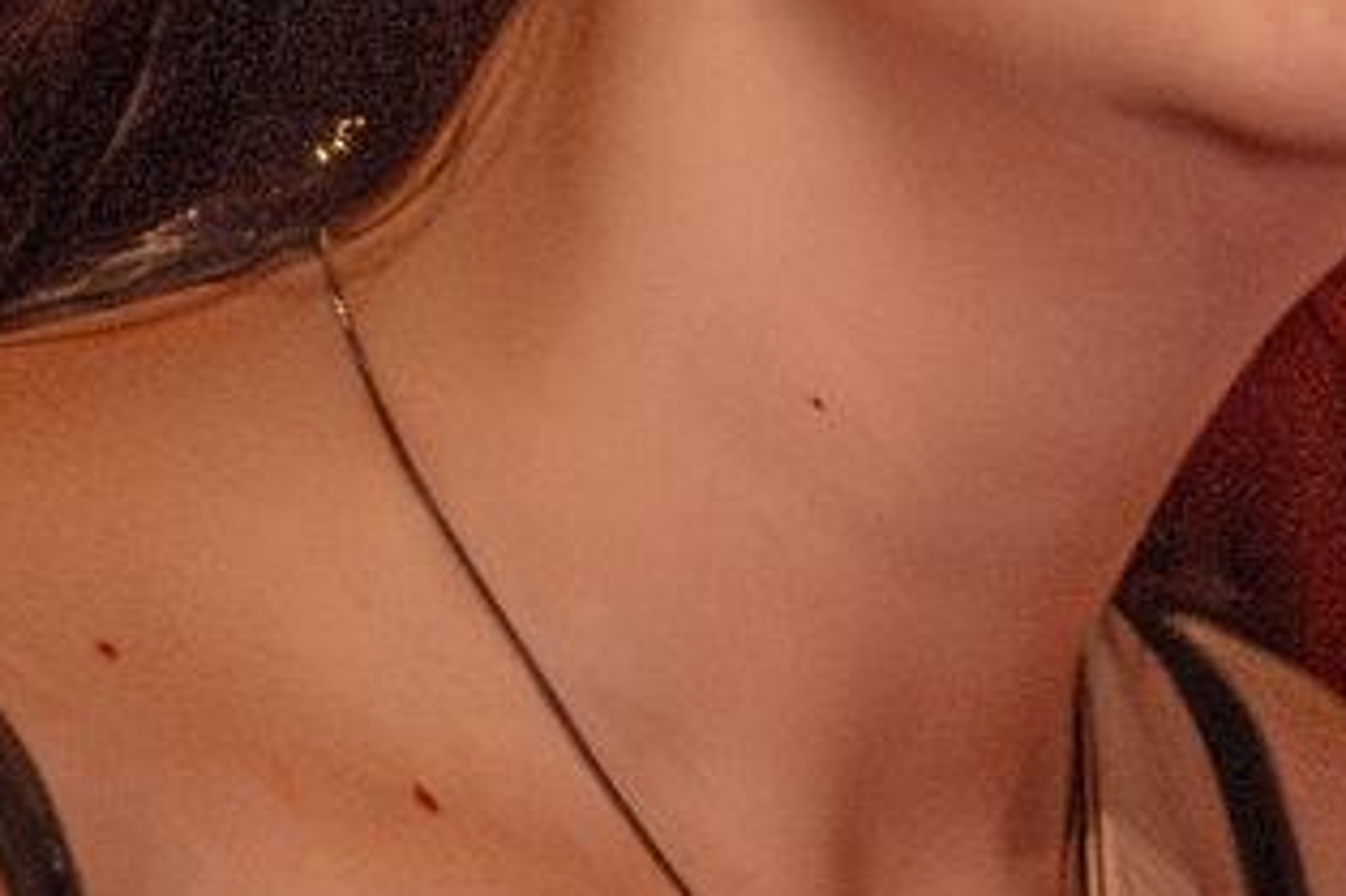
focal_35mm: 214
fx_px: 7997
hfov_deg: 9.5
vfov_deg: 6.4
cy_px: 1050
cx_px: 1535
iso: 25600
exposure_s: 1/160
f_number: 2
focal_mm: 35
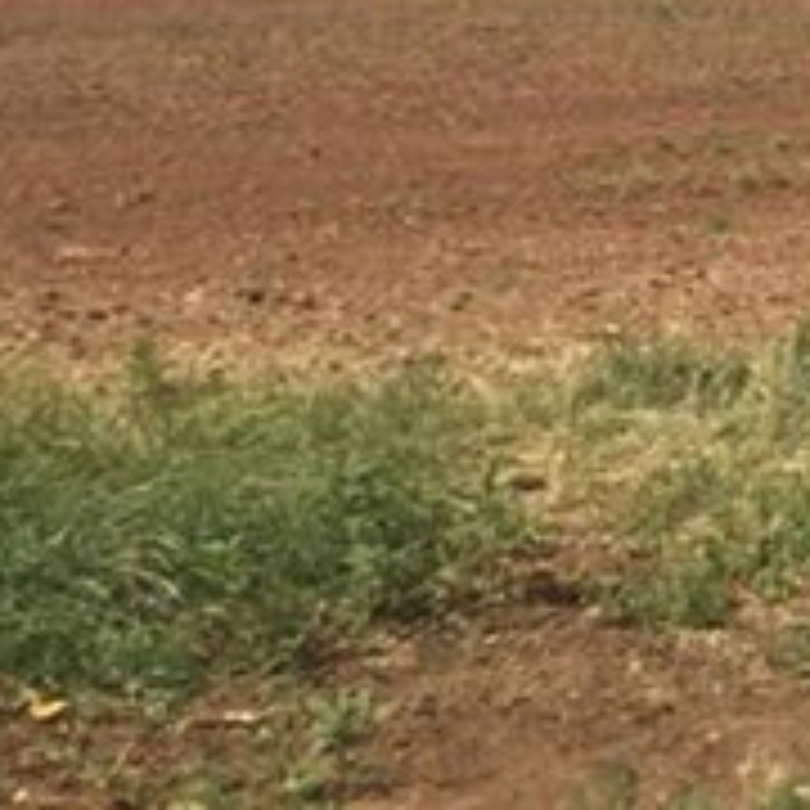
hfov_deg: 16.5
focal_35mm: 91
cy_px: 94
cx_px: 1377
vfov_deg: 18.8
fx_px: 2409
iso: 32
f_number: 2.2
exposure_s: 1/2639
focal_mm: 4.15
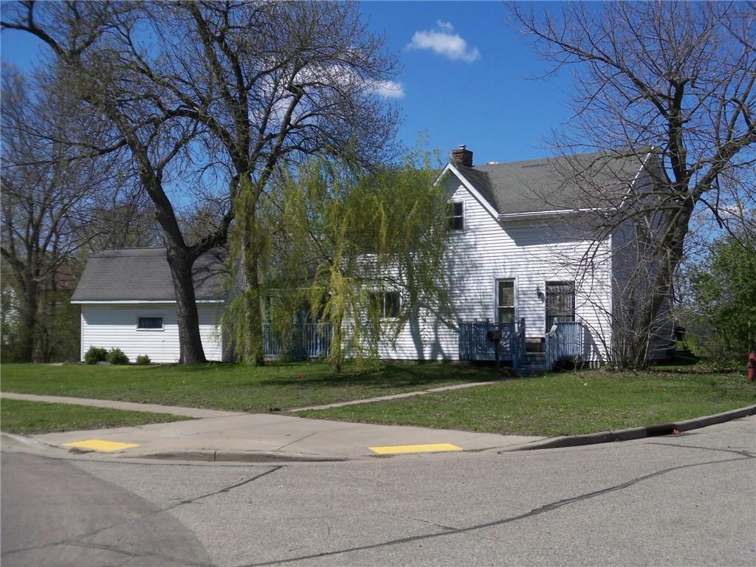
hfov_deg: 38.9
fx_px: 1070
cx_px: 378
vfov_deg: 29.7
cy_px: 284
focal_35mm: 49
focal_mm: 8
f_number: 4
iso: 50
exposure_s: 1/640
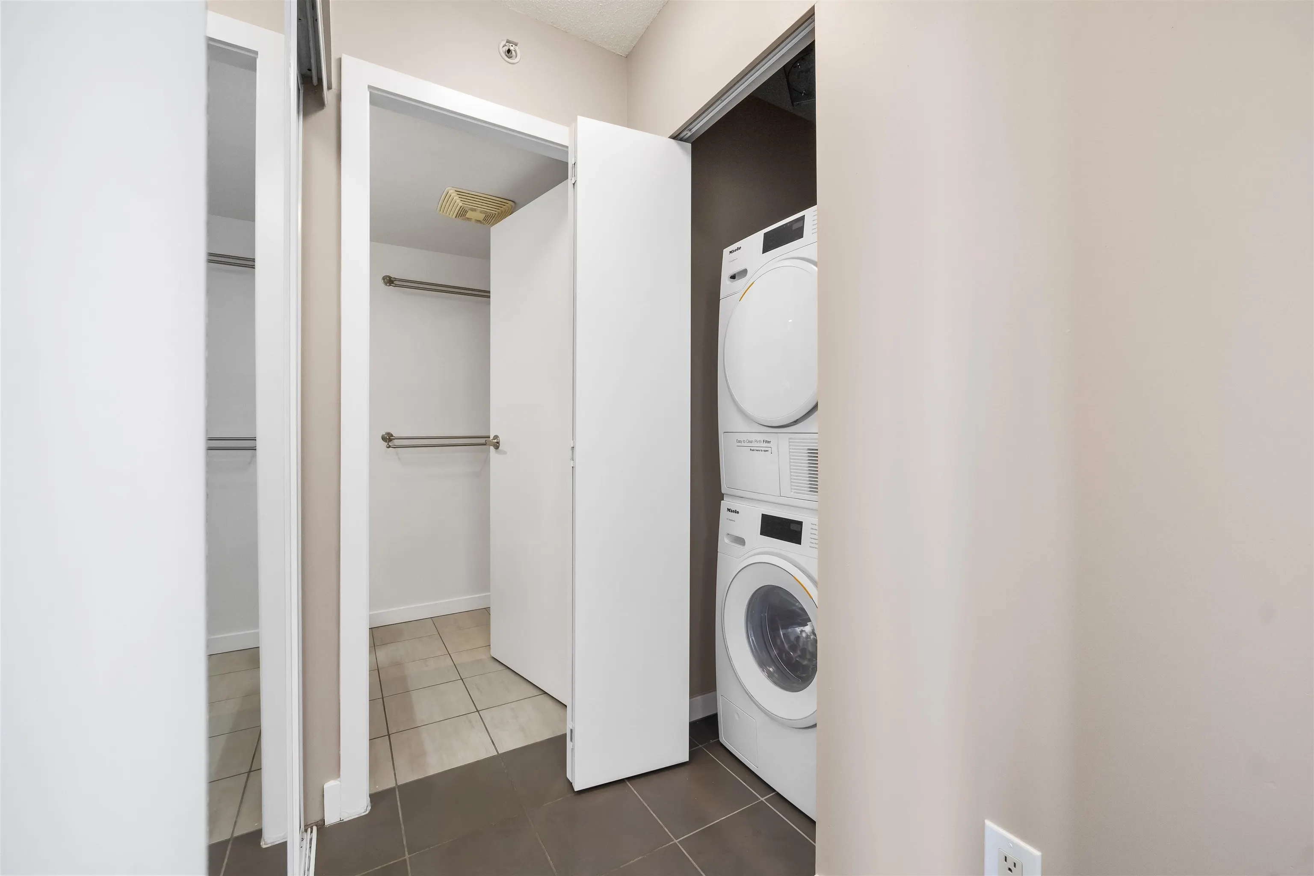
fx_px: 493
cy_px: 438
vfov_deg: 83.3
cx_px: 657
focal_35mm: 14
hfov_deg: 106.3
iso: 250
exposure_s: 1/3
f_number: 9
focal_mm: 9
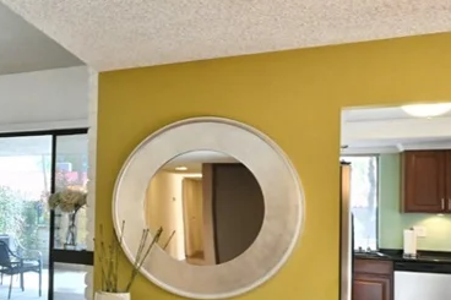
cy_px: 190
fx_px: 488
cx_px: 28
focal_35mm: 39
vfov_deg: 34.0
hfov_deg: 44.2
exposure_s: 1/60
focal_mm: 14
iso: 6400
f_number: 14
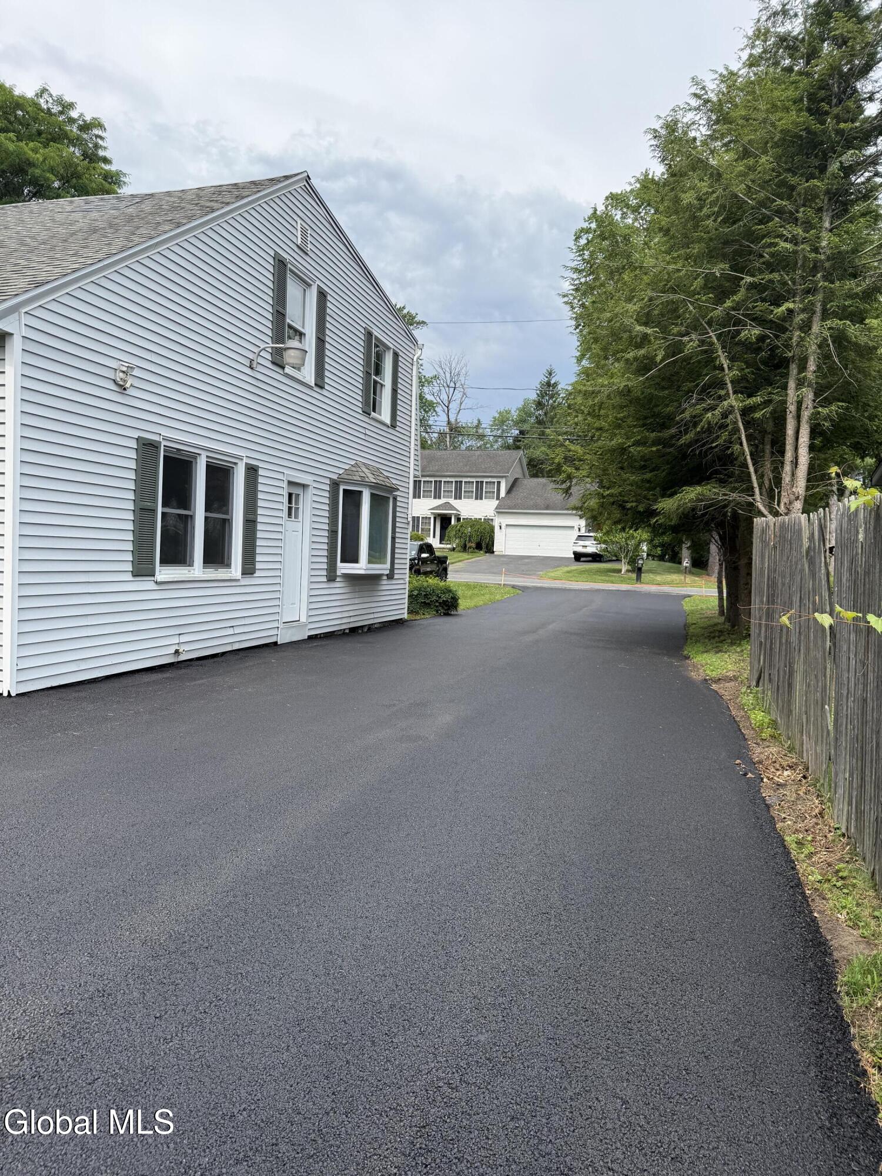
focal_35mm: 24
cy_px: 588
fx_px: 815
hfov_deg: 56.8
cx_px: 441
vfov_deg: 71.6
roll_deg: -2.4
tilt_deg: +0.9
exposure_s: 1/4167
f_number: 1.78
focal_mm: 6.76
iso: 80
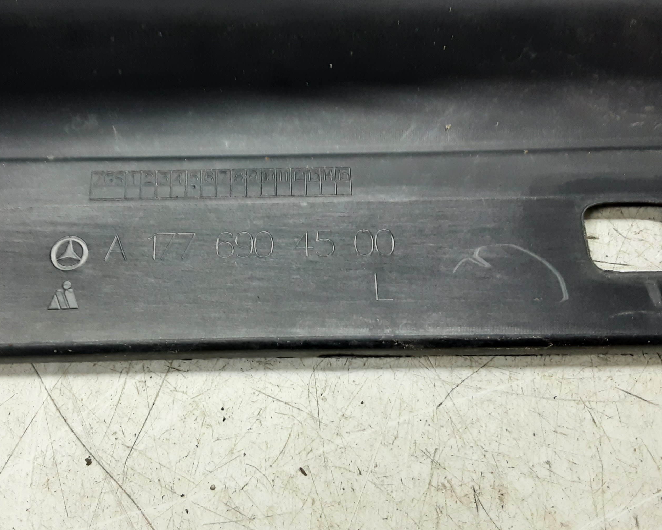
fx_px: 666
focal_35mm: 34
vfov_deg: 43.2
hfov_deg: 52.5
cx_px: 265
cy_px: 219
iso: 160
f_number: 1.9
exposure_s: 1/33
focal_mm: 2.91
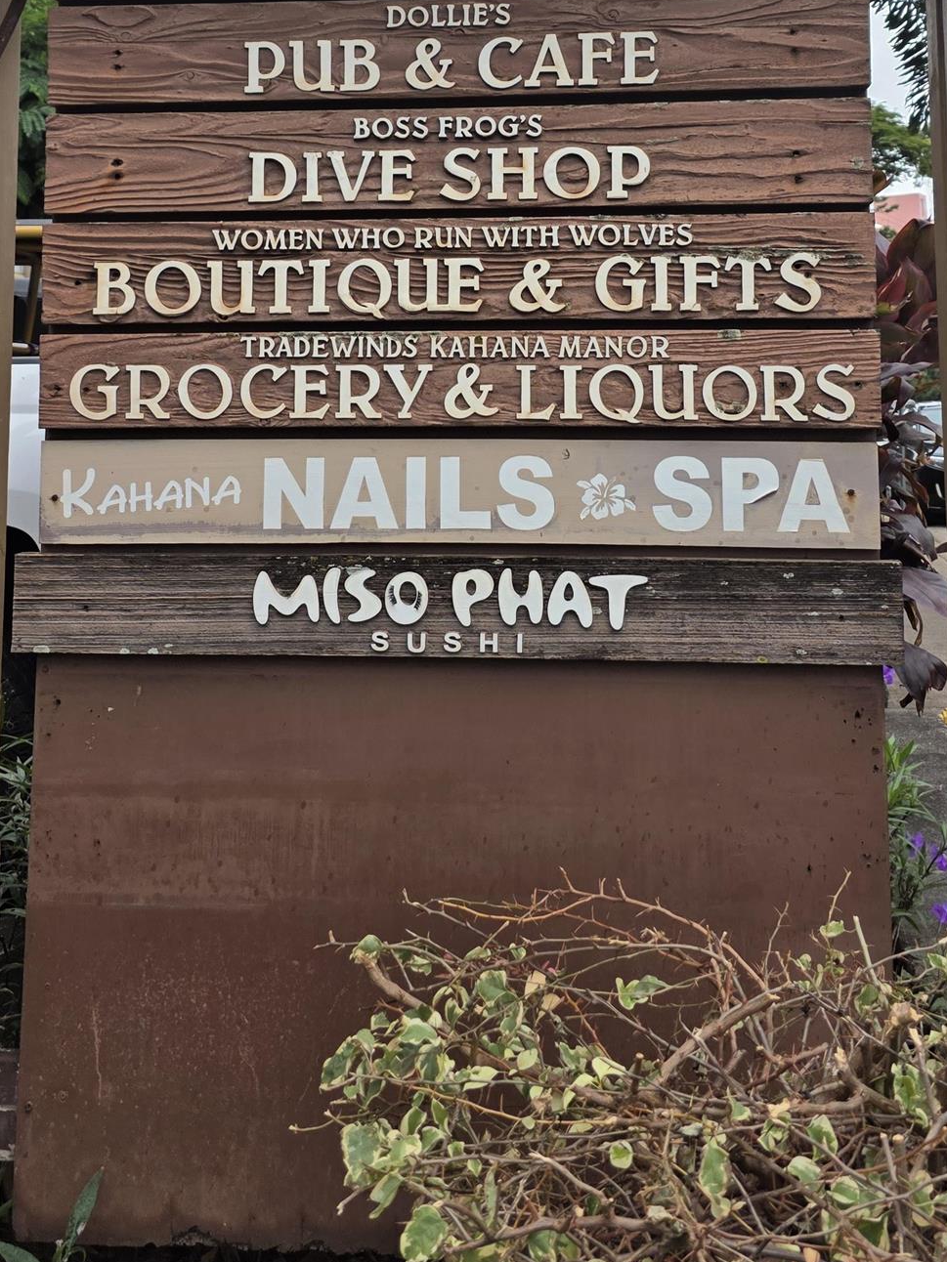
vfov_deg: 43.6
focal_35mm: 41
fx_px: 1496
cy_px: 253
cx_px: 514
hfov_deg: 35.1
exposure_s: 1/1920
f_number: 1.7
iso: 80
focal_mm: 6.3
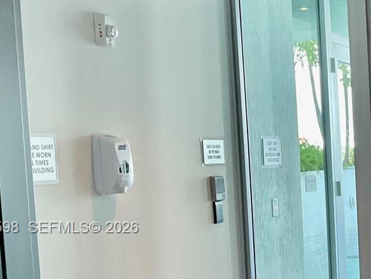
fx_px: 857
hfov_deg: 22.4
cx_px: 451
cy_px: 228
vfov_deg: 18.2
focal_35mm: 80
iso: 100
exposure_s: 1/60
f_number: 1.8
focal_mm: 3
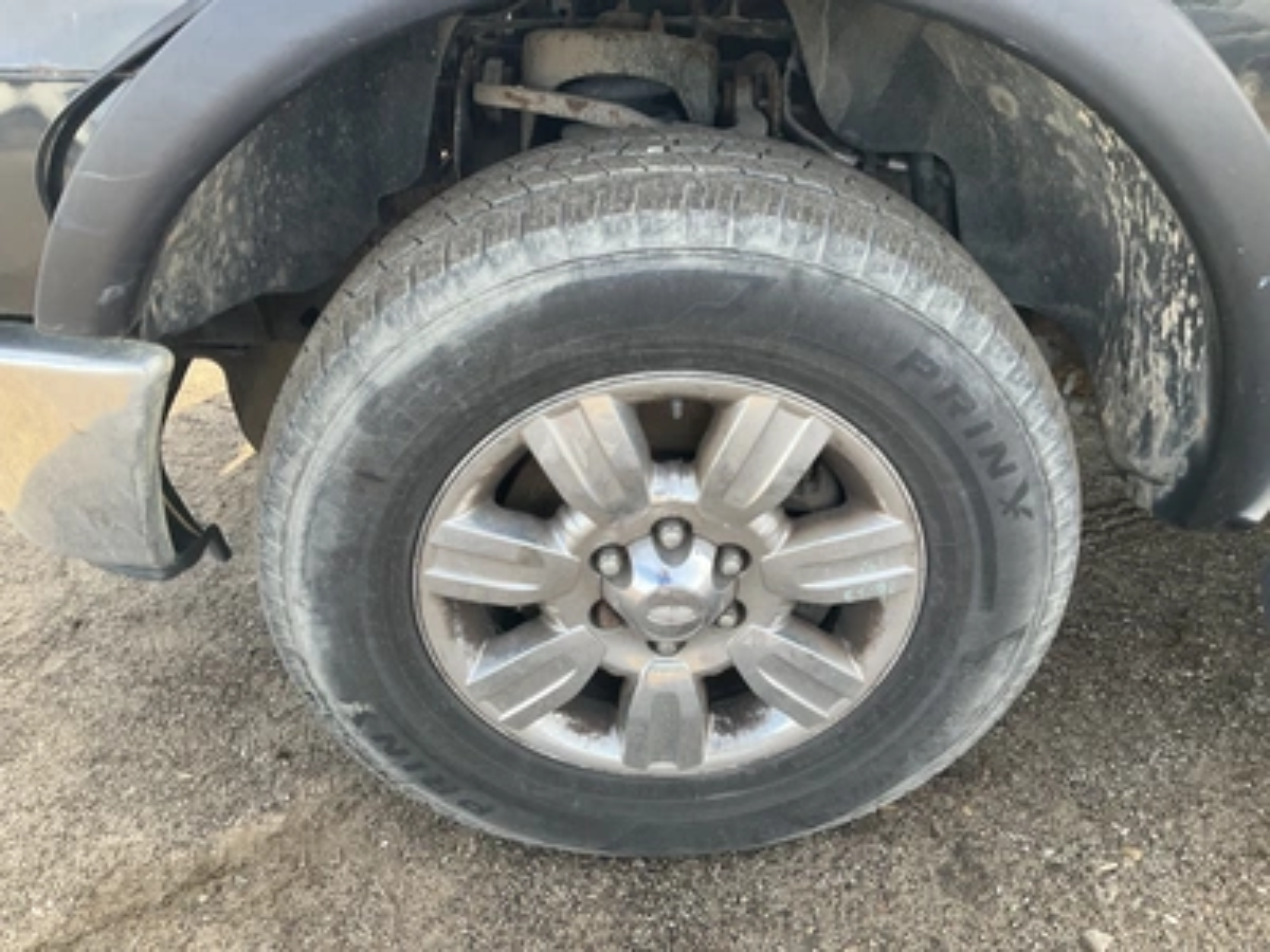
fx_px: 1064
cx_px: 635
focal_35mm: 29
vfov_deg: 48.2
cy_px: 476
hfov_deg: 61.7
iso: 25
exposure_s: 1/122
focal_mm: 3
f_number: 1.8
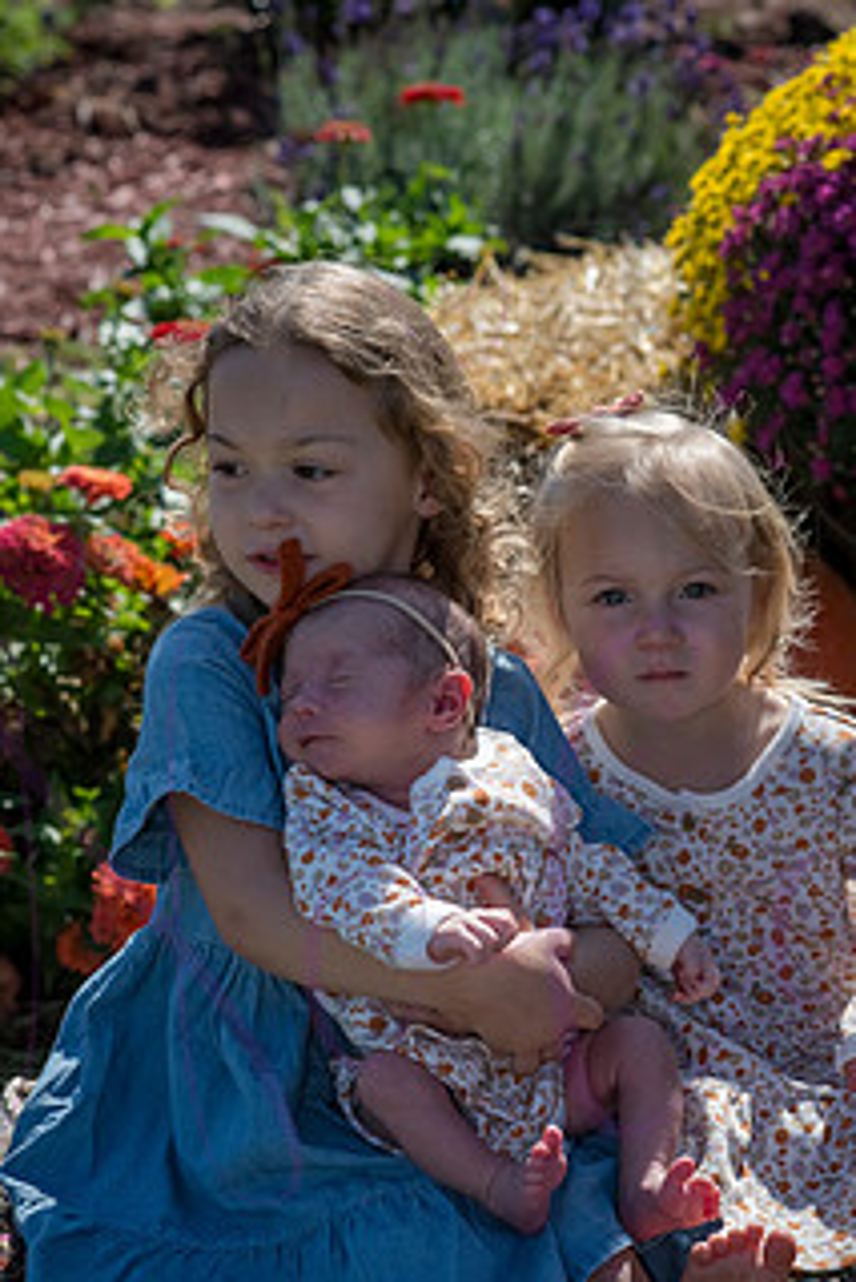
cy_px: 679
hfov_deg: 11.4
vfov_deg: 17.1
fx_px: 4275
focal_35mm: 120
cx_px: 466
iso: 400
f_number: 7.1
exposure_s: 1/1250
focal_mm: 85
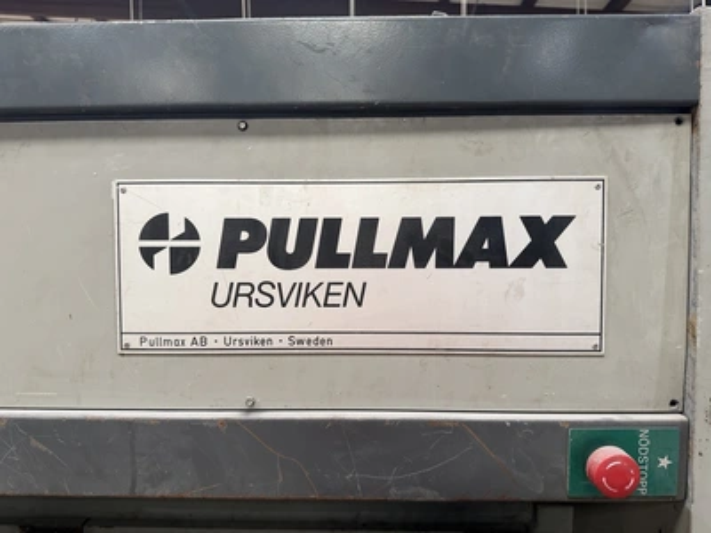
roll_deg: +0.5
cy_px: 266
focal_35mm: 24
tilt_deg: -1.6
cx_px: 356
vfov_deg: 56.8
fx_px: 493
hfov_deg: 71.6
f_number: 1.78
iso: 200
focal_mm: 6.76
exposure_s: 1/120
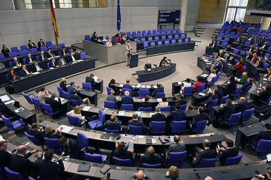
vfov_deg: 53.1
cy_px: 90
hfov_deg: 73.8
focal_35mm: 24
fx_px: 181
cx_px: 136
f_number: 4
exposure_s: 1/320
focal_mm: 24
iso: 6400
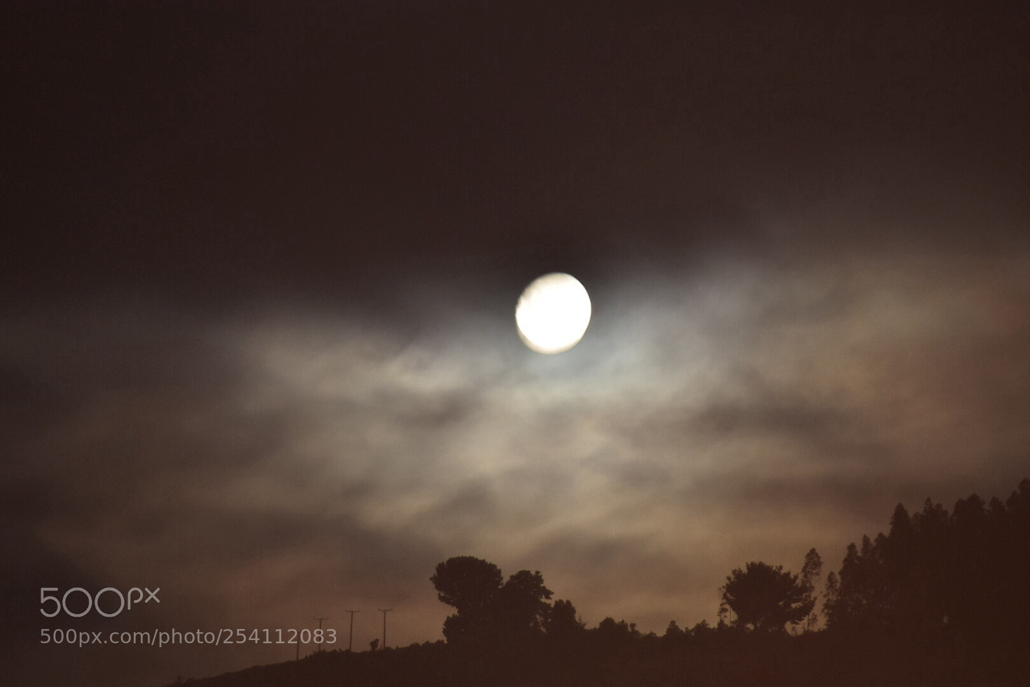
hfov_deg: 6.9
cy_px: 344
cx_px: 515
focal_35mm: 300
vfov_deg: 4.6
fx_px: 8583
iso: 100
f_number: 5.6
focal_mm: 200
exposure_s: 10
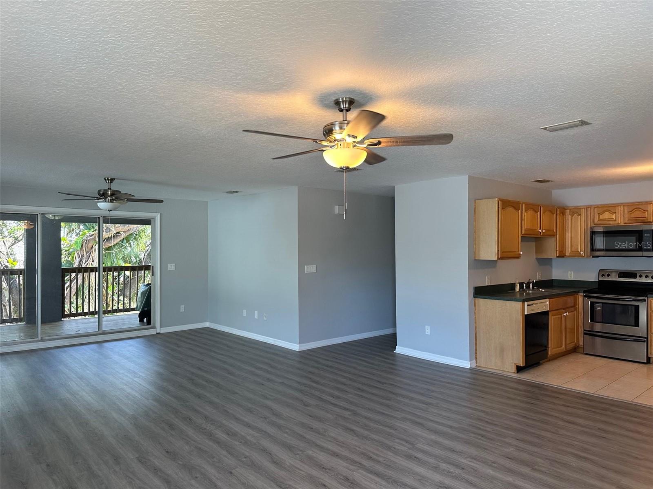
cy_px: 244
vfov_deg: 56.8
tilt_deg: -1.0
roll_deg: +0.3
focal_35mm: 24
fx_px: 453
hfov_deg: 71.6
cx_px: 326
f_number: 1.78
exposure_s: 1/121
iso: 125
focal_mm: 6.86
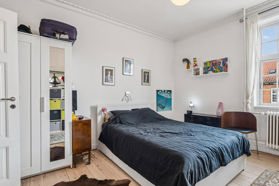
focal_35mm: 18
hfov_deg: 90.0
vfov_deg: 67.4
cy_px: 93
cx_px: 140
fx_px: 139
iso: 160
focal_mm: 18
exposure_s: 1/2
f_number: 11
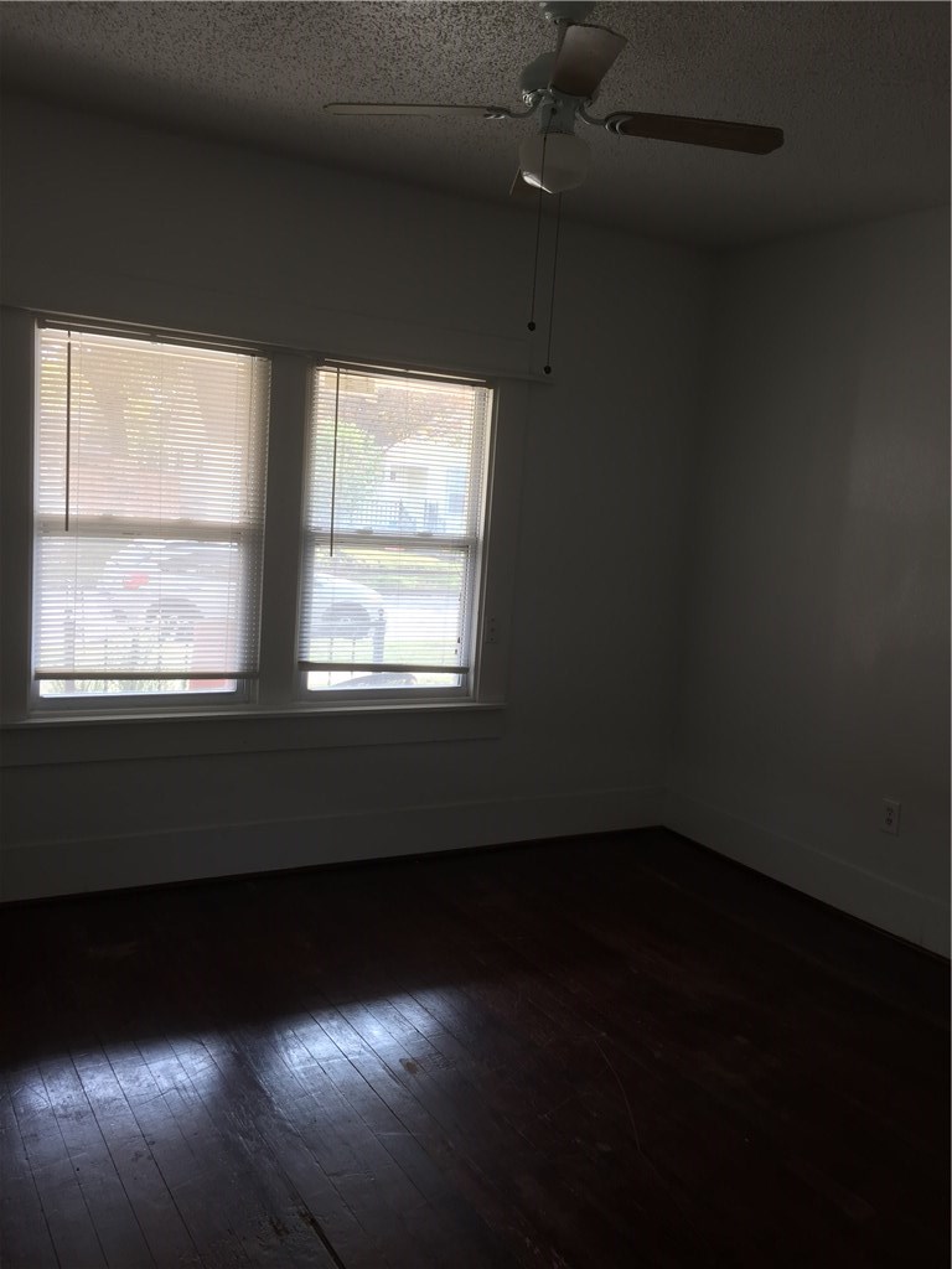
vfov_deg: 61.7
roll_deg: -3.6
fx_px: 1063
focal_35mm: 29
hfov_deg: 48.2
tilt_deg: -5.9
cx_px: 476
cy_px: 634
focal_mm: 4.15
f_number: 2.2
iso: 32
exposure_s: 1/40
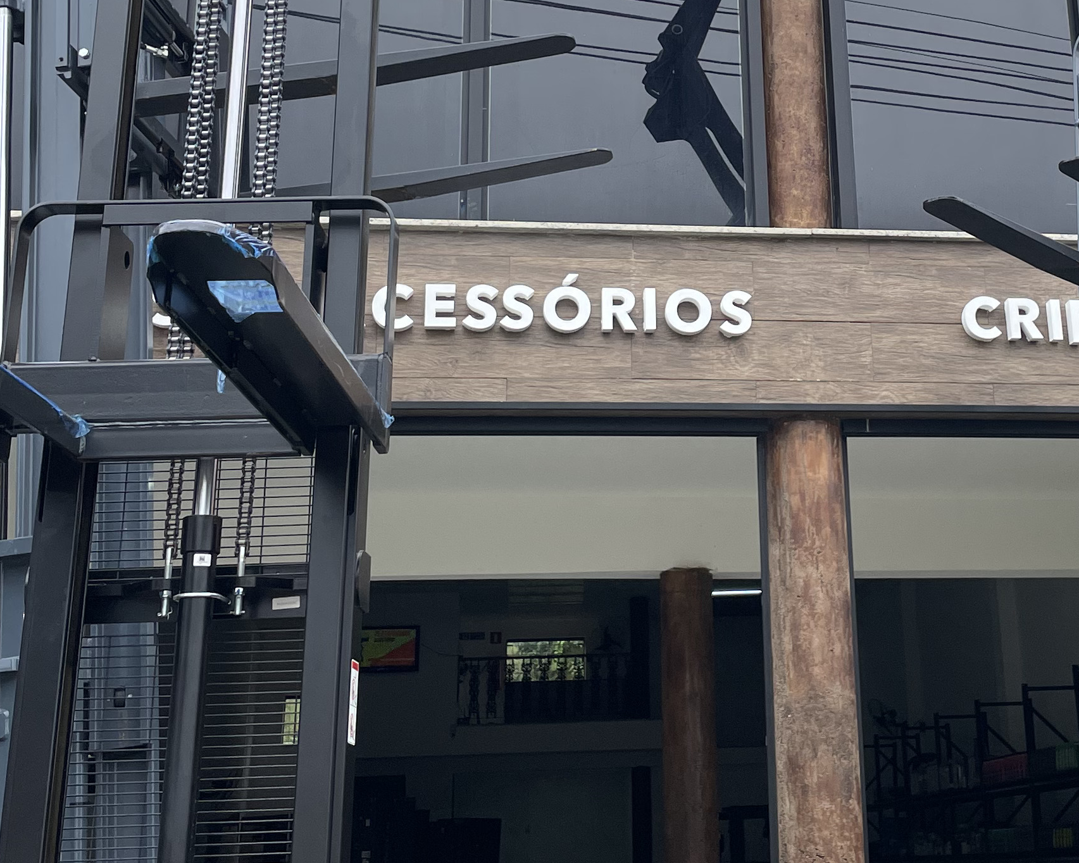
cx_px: 747
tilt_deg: +22.1
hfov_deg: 31.1
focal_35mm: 60
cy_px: 144
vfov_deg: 24.9
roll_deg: +2.8
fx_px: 1916
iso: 32
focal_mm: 4.2
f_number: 1.6
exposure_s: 1/1473
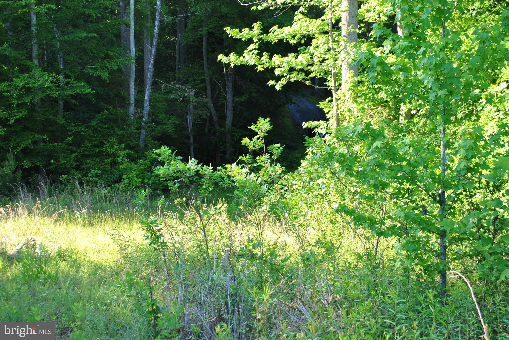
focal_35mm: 63
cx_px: 254
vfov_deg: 21.6
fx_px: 892
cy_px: 170
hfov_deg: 31.9
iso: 200
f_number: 5.6
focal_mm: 42
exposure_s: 1/60
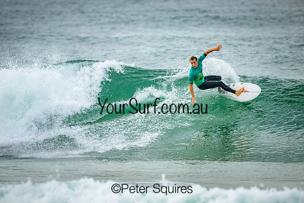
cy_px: 102
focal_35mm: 800
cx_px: 152
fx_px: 6757
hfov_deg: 2.6
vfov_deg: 1.7
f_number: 6.3
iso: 400
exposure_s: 1/2000
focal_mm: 800
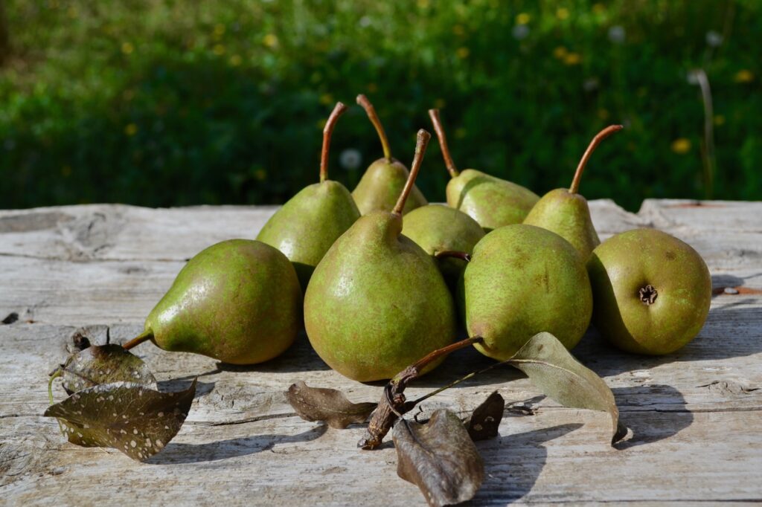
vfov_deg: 26.5
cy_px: 254
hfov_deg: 38.9
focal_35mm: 51
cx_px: 381
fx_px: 1079
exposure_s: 1/250
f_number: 8
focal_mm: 34
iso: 100
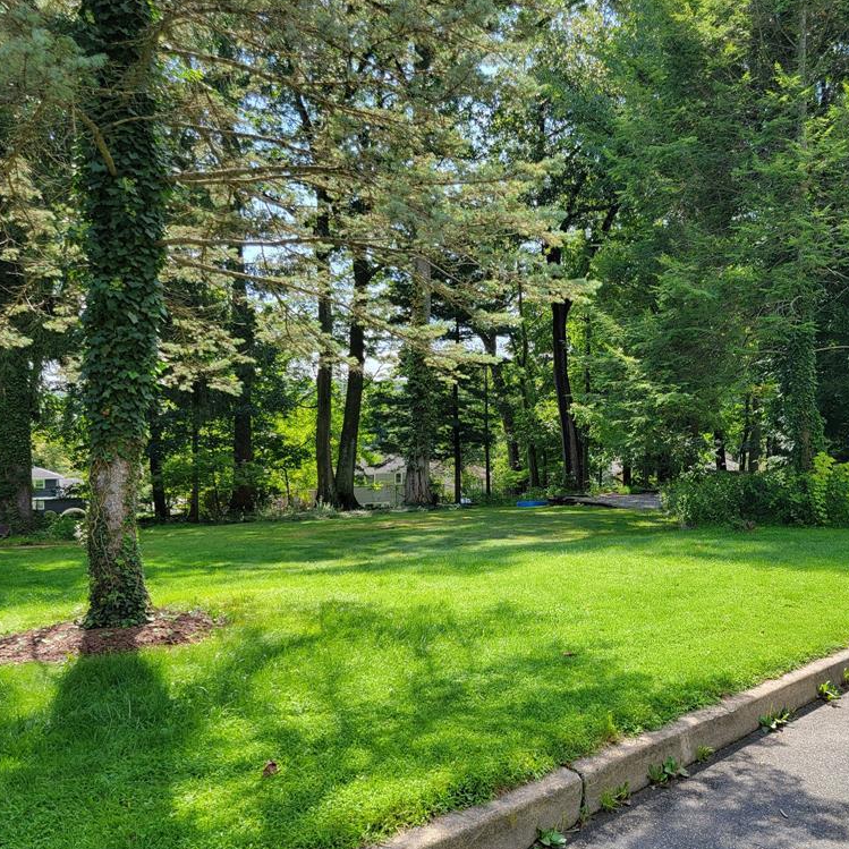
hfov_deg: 54.9
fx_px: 805
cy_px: 430
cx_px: 535
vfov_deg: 55.6
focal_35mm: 29
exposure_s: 1/229
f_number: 1.8
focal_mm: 6.7
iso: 16
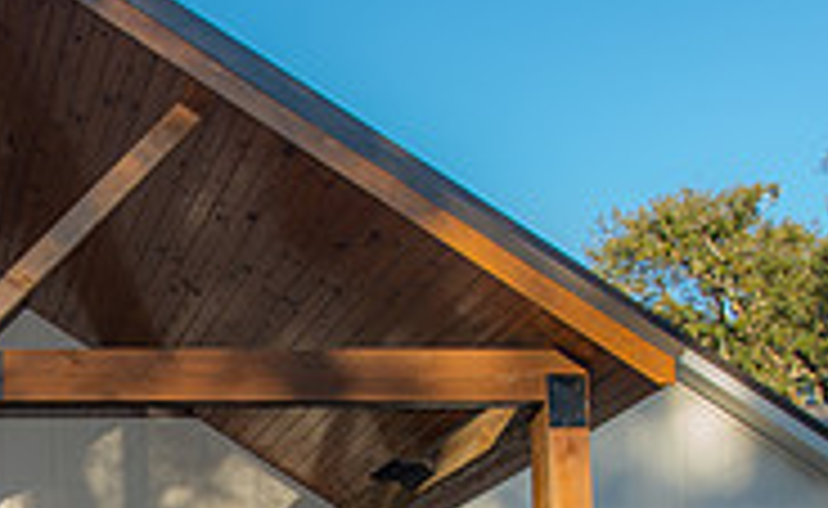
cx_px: -57
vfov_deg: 15.1
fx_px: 1774
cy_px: 772
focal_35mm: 79
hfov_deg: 24.7
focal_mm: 24
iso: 160
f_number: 4.5
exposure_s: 1/160
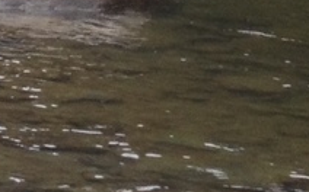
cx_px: -465
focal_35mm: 280
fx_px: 2355
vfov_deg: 4.4
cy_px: -473
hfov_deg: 7.0
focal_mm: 4.28
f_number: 2.4
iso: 50
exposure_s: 1/717
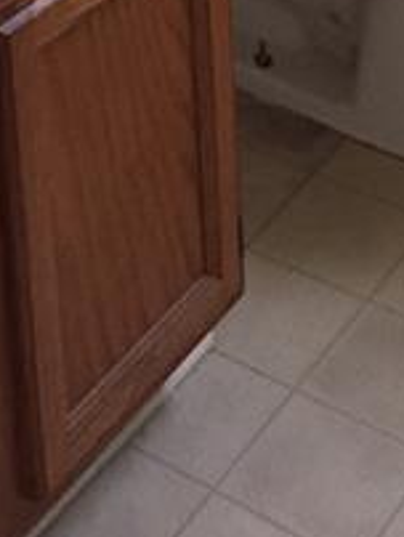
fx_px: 1708
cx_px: 37
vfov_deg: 15.4
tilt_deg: -15.6
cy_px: -423
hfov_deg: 13.4
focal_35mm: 110
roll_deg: +5.1
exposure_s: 1/30
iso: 250
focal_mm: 4.15
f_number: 2.2
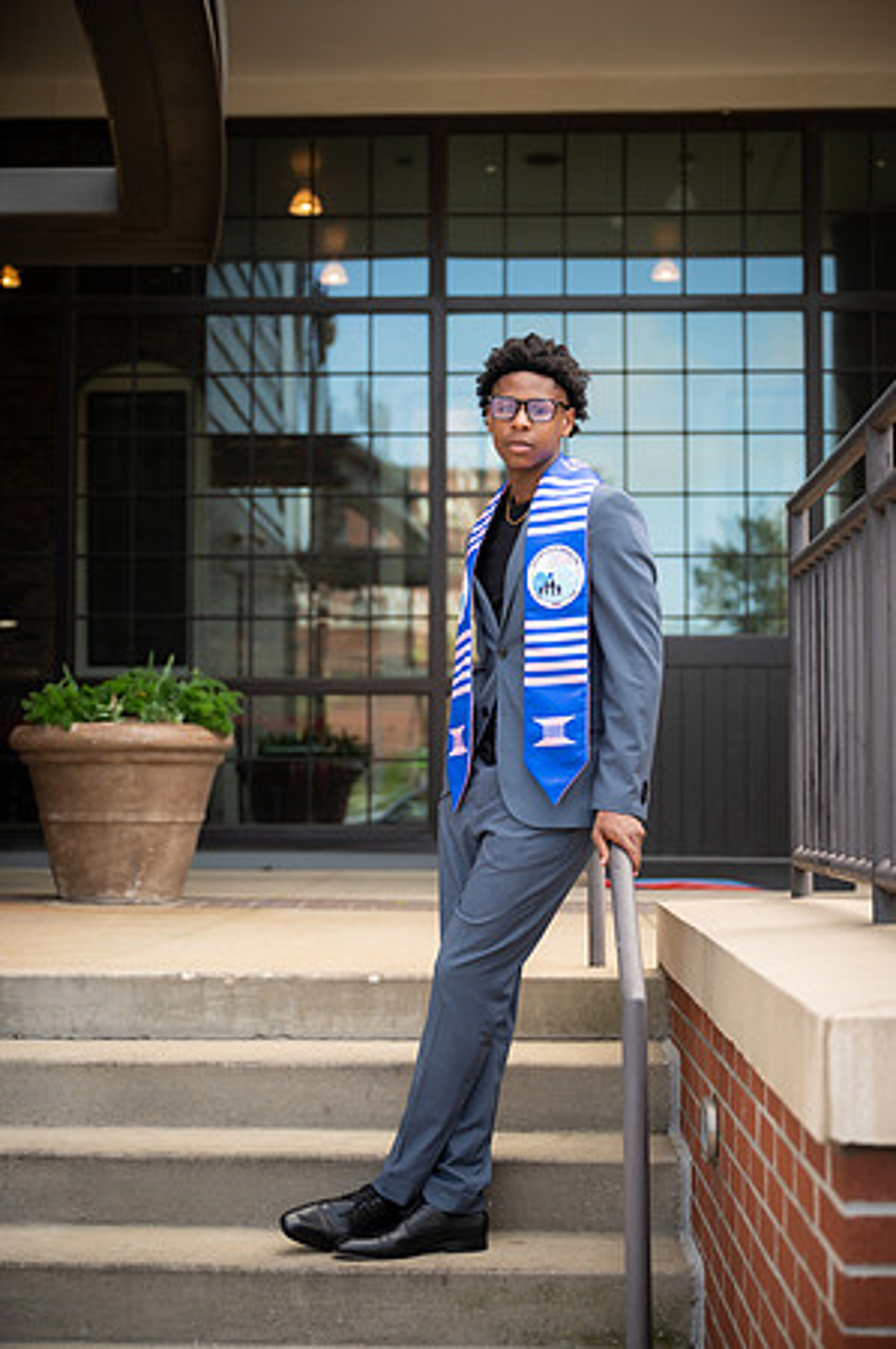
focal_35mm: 54
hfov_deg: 25.0
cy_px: 674
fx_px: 2021
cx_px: 448
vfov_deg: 36.9
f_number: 2.8
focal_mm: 54
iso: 125
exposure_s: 1/250
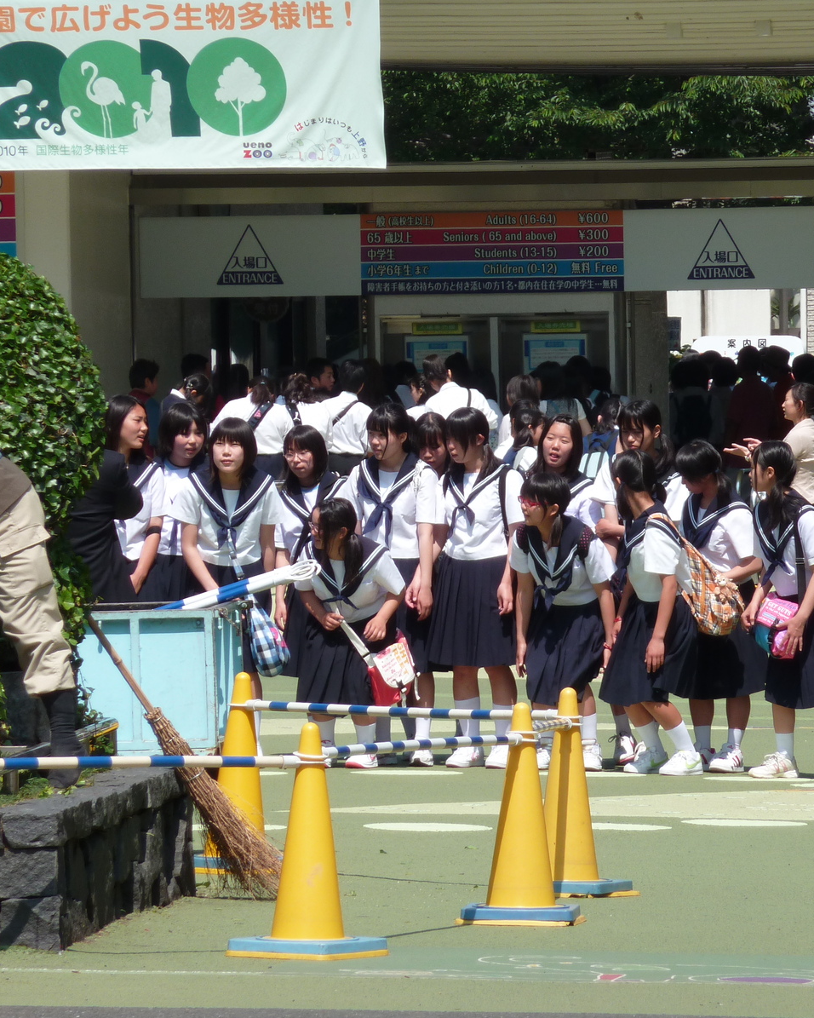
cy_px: 510
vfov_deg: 4.9
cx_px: 605
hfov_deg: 3.9
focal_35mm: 392
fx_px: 11805
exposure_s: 1/400
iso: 80
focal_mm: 49.2
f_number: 4.9
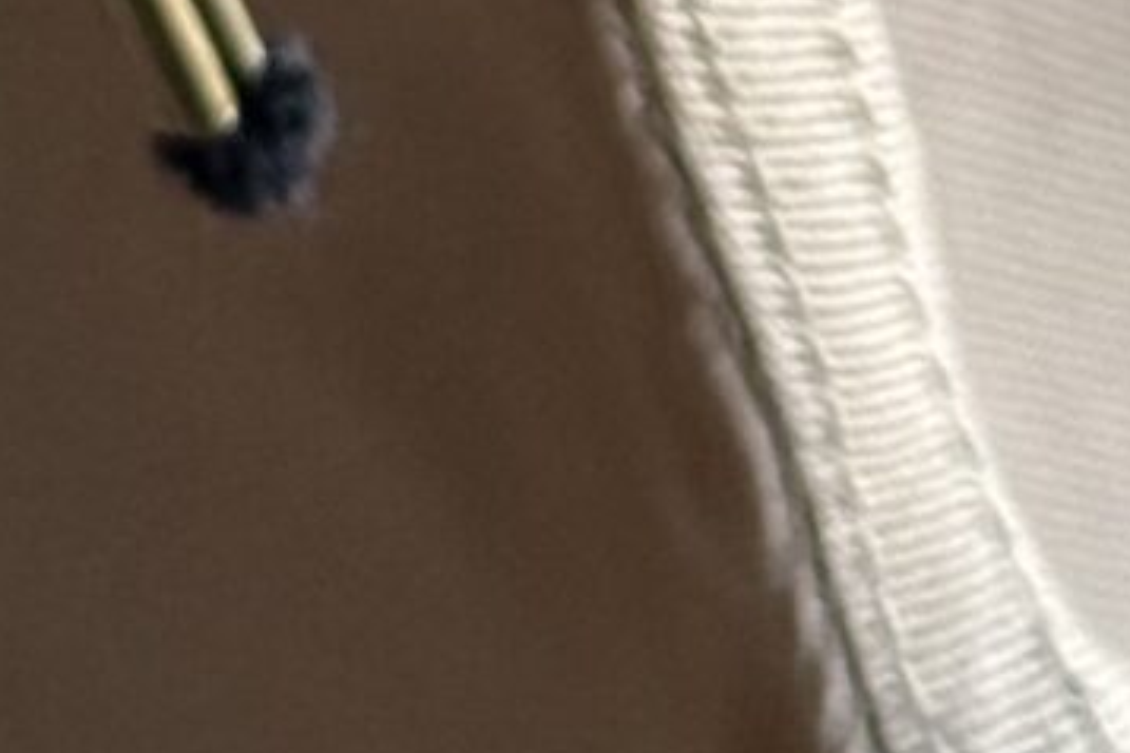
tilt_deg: -43.7
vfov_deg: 3.6
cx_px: 643
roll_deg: +2.5
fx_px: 11236
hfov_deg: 5.8
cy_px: -2718
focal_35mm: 358
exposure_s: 1/184
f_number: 1.78
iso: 100
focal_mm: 6.76
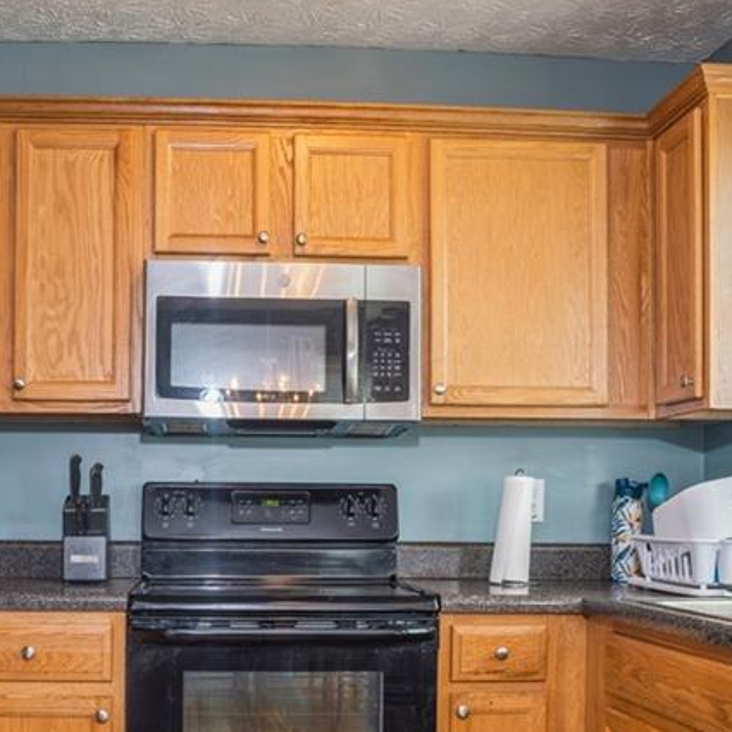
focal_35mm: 43
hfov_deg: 38.8
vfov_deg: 38.5
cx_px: 253
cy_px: 515
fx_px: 1029
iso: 200
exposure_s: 2.5
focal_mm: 21
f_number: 8
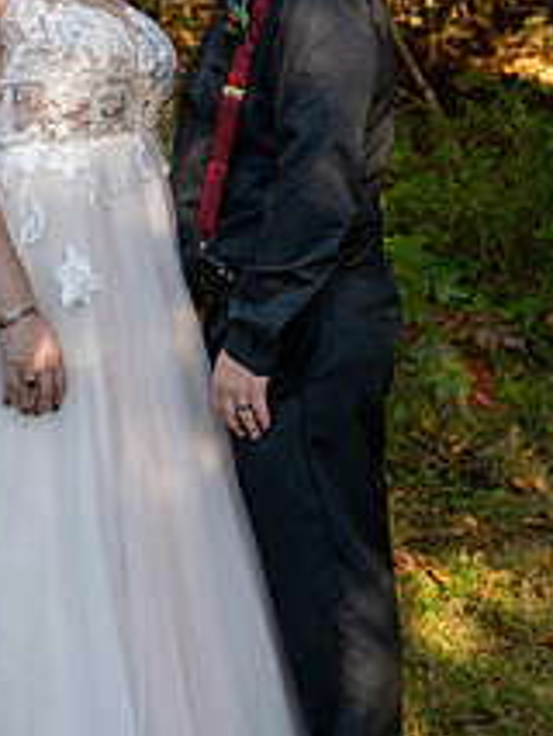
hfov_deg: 18.6
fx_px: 1681
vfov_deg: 24.4
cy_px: 187
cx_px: 137
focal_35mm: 79
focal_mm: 39
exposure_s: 1/3200
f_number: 4
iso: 6400
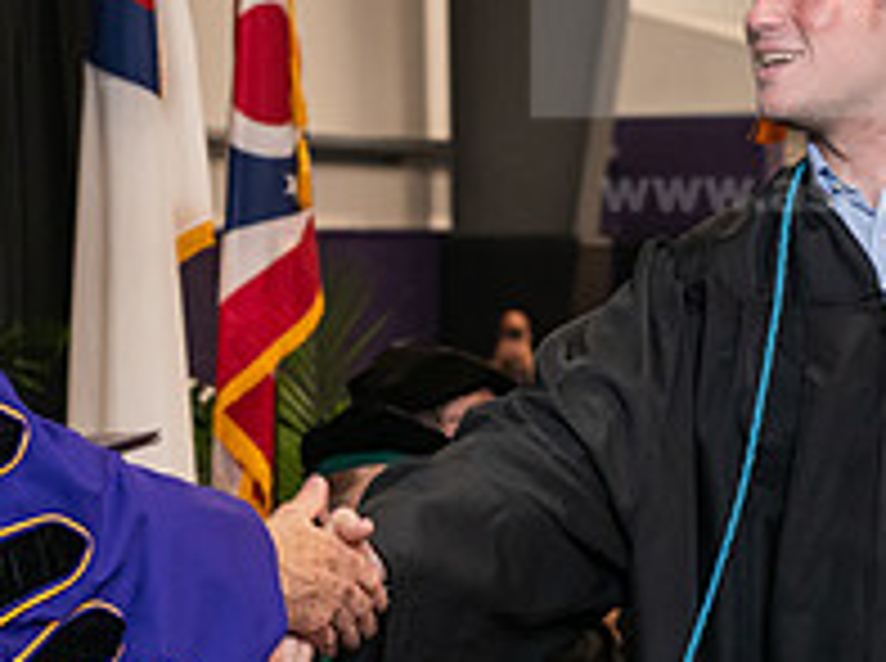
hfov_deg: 11.3
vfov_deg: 8.4
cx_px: 396
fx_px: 4497
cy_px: 286
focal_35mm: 176
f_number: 5
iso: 1600
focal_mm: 62
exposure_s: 1/125
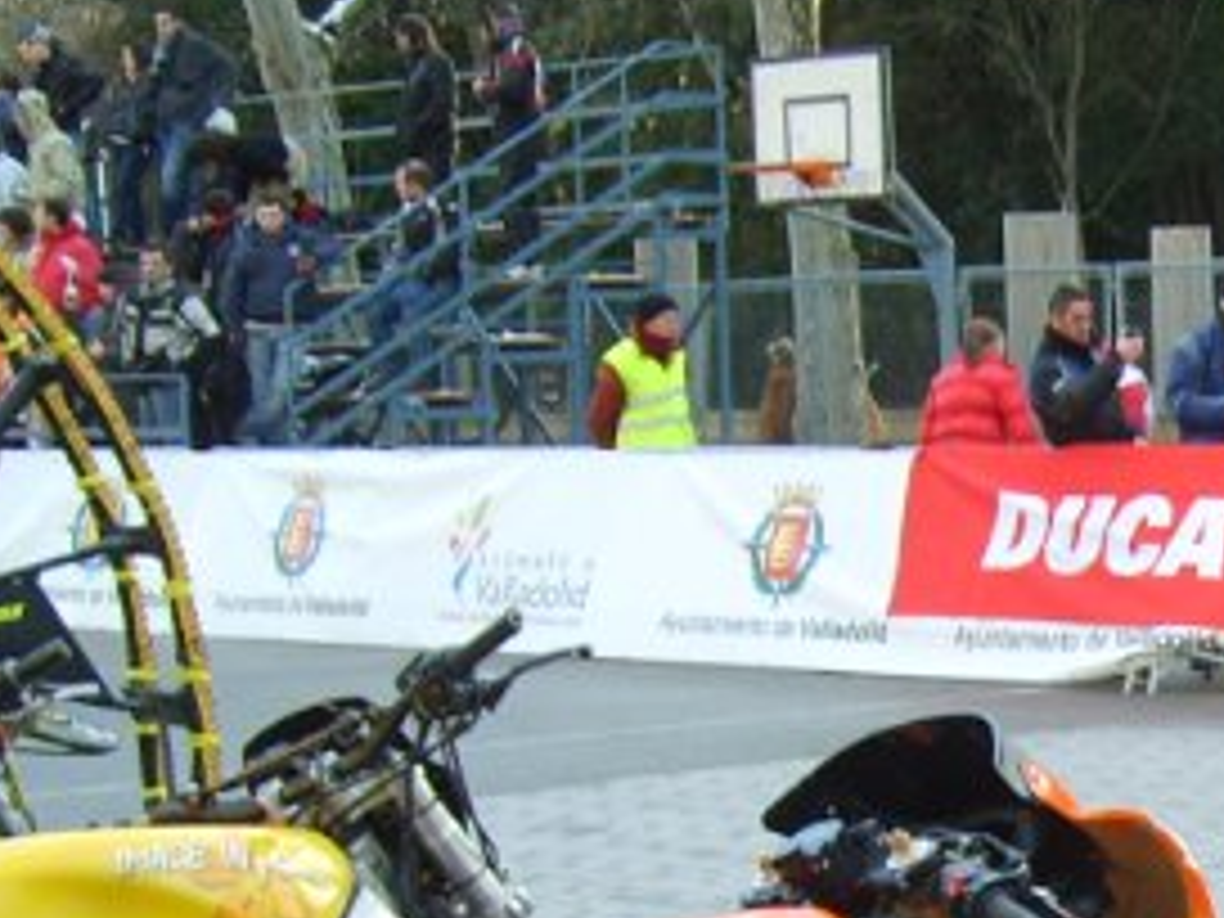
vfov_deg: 14.1
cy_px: 994
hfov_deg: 18.2
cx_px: 1436
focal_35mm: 103
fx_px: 3642
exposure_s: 1/60
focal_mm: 5.8
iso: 50
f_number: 2.8
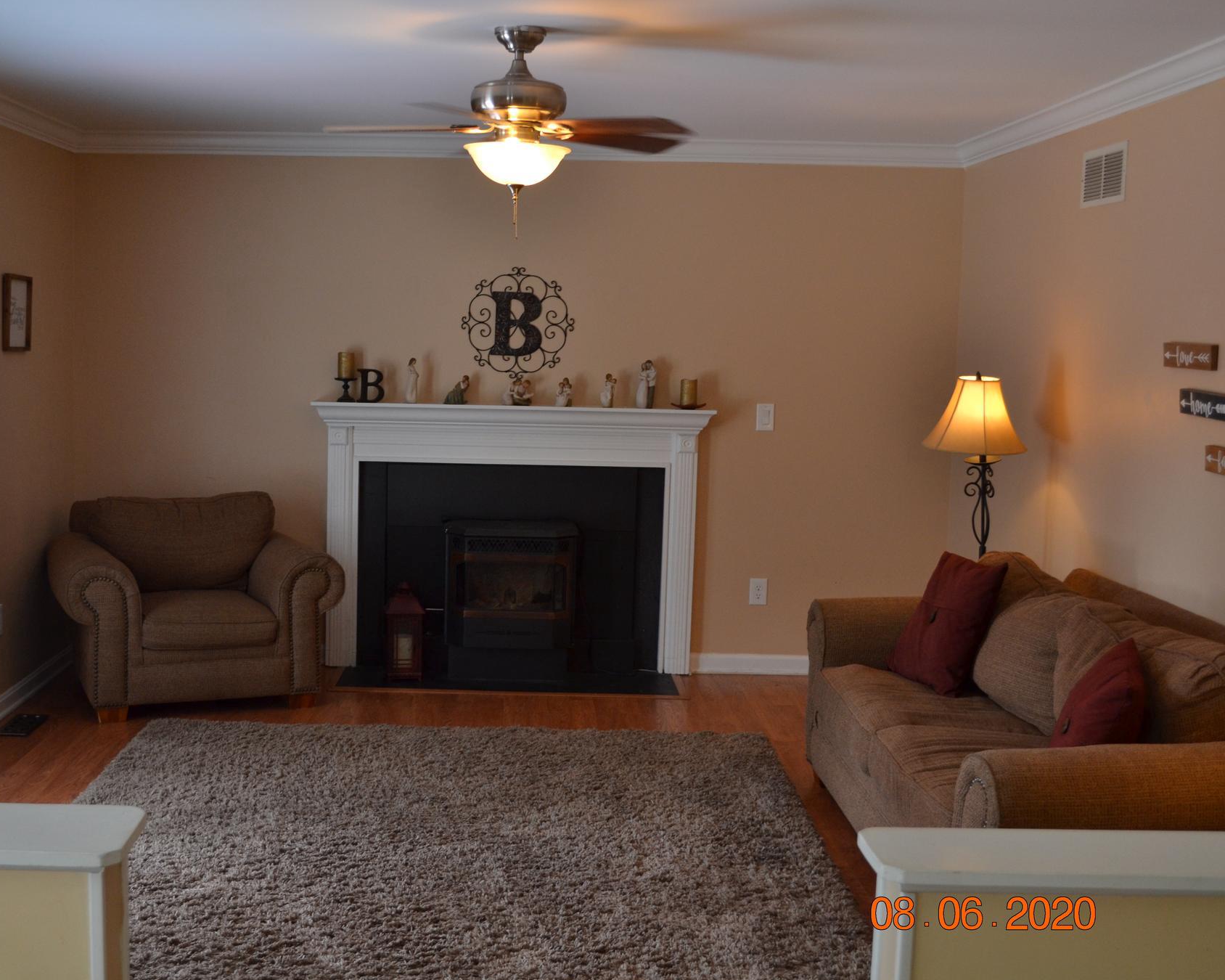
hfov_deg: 44.6
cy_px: 494
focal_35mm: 41
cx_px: 493
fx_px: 1486
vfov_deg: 36.5
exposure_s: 1/60
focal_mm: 24
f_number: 4
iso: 450
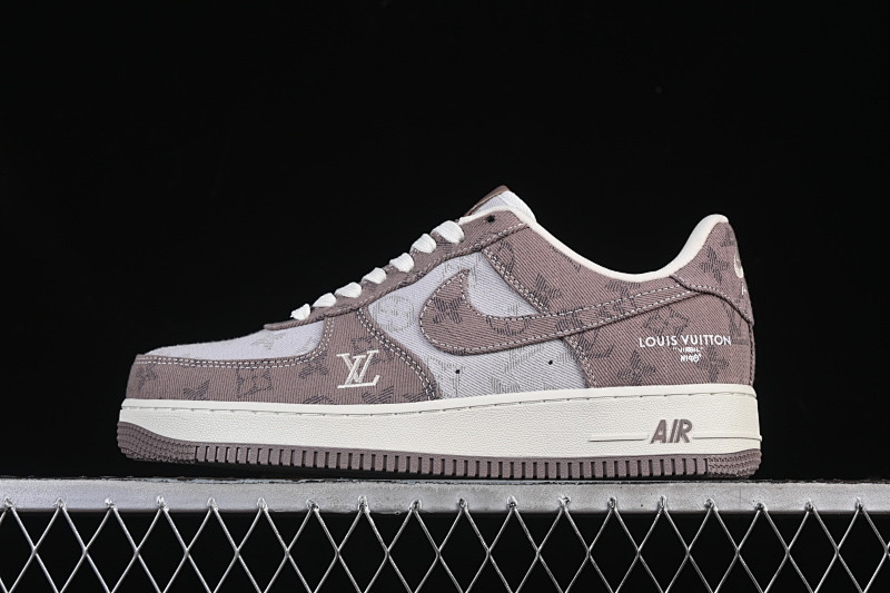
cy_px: 296
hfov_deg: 27.0
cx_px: 445
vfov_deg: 18.2
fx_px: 1854
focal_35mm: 75
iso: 160
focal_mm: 50
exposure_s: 1/80
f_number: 8
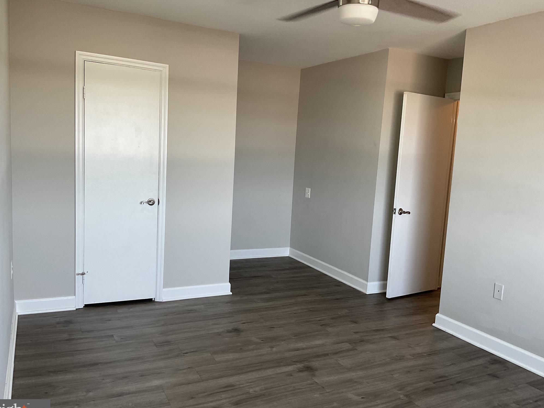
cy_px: 211
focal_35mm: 30
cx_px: 263
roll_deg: -2.2
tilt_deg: -8.7
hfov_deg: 60.0
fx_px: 471
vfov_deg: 46.8
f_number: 1.8
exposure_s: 1/120
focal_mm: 3
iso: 64
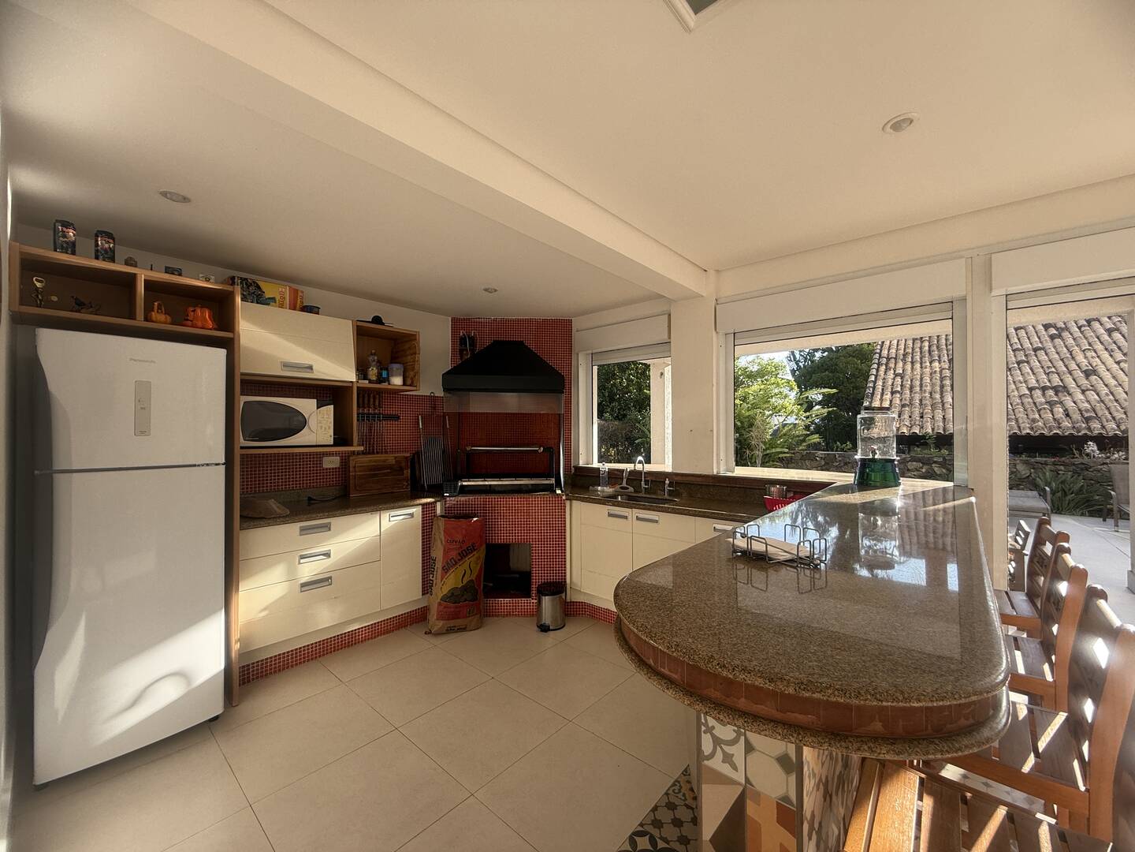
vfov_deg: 85.7
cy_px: 426
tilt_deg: +1.3
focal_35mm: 14
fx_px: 459
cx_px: 568
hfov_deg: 102.1
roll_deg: -0.1
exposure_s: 1/276
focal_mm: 2.22
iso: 50
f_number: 2.2
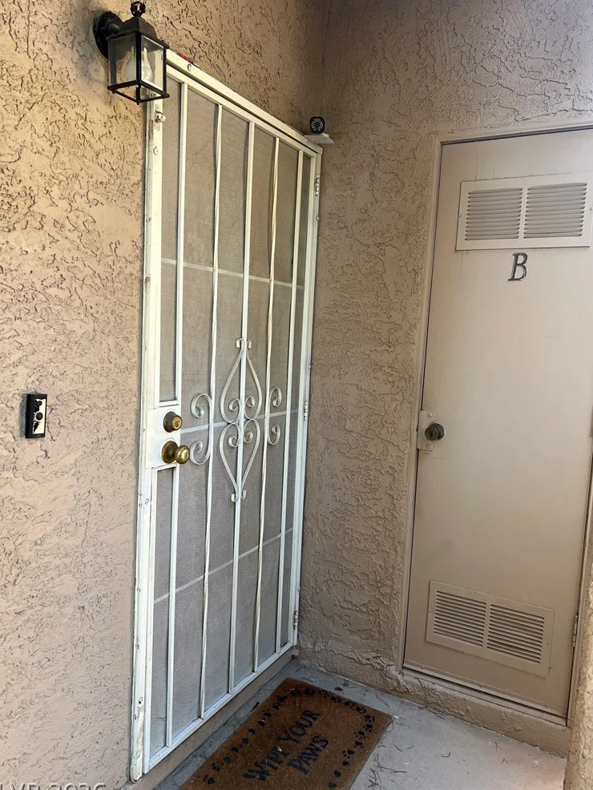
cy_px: 400
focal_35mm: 27
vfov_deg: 65.3
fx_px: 616
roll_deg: -2.8
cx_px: 298
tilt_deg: -5.3
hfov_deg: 51.4
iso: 80
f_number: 1.5
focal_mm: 5.7
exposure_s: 1/121
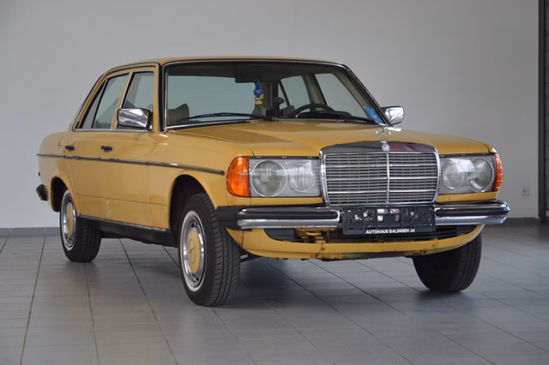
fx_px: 1417
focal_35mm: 93
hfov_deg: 21.9
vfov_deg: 14.7
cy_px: 182
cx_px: 274
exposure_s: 1/80
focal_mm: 62
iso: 400
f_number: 5.3
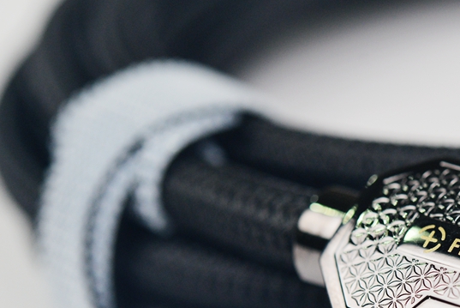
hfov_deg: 15.0
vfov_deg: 10.2
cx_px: 475
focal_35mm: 134
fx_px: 1714
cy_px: 295
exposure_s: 1/400
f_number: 5.6
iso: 800
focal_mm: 60
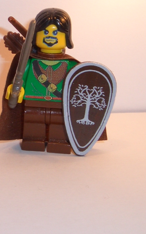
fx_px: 624
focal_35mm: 98
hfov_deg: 13.1
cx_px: -15
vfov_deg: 21.1
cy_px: 77
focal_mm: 5.7
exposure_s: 1/200
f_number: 4.3
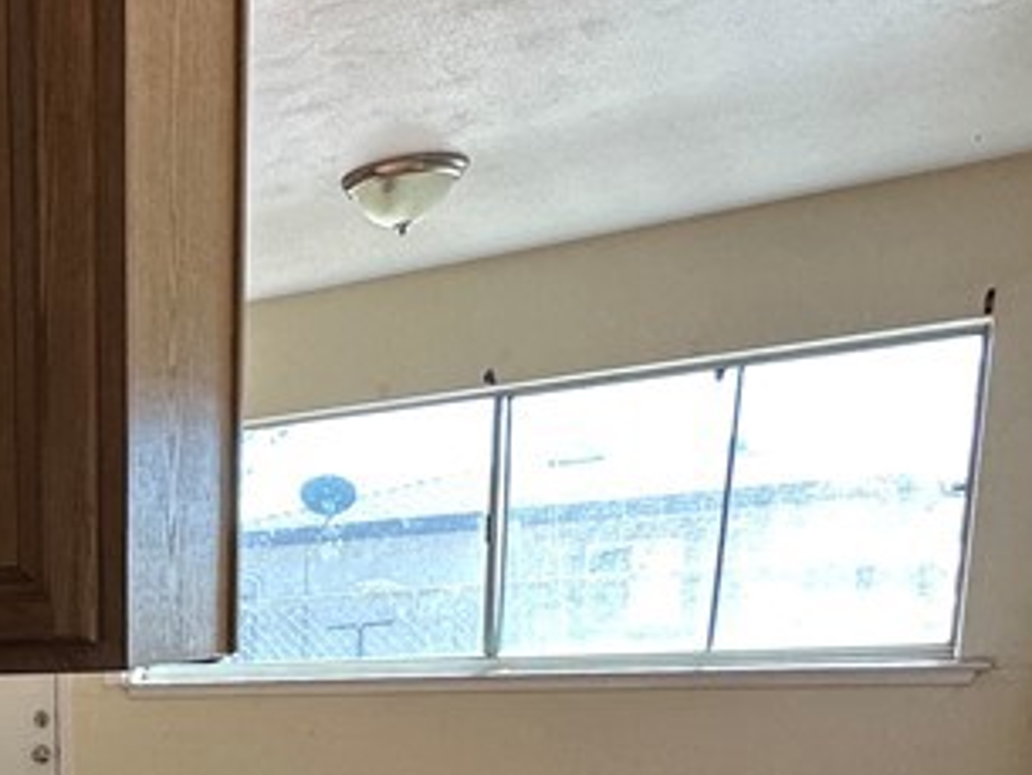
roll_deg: +3.3
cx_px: -227
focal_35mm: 47
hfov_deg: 32.7
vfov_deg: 27.5
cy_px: 907
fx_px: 1402
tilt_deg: -11.2
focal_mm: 2.22
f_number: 2.2
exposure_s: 1/120
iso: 64
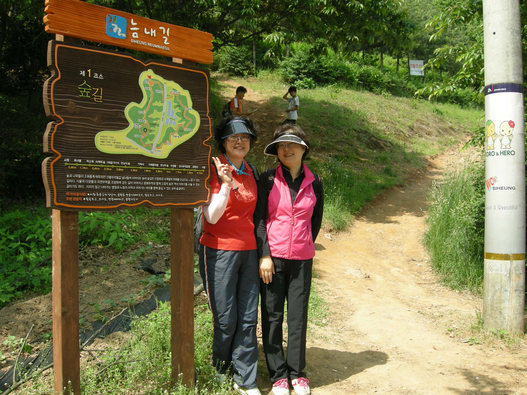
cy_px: 198
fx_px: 548
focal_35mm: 36
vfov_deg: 39.7
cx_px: 264
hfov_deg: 51.4
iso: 64
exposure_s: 1/136
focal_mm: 7.5
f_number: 4.3
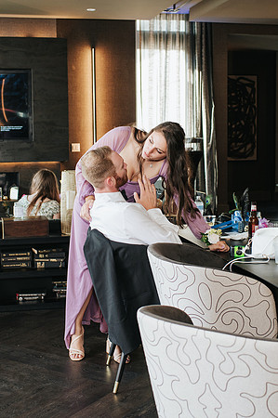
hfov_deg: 23.9
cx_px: 127
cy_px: 194
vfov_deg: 35.3
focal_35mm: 57
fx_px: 657
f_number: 3.5
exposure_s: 1/200
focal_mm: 35
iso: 900
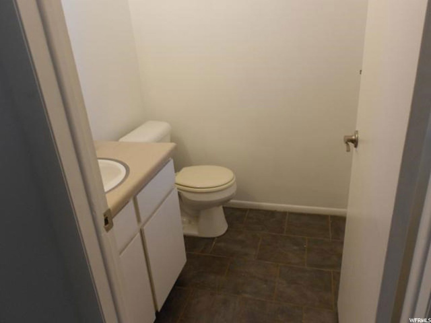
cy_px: 162
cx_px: 216
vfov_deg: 53.1
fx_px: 324
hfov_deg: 67.3
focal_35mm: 26
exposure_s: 1/30
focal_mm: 4.6
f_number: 3.2
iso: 125
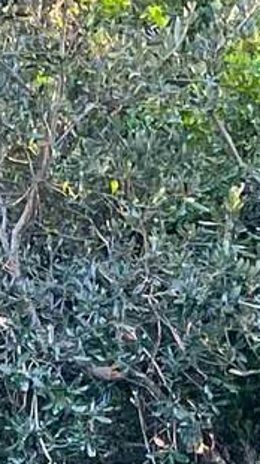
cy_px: 564
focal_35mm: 207
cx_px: -296
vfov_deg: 10.2
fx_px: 2541
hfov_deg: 5.7
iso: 80
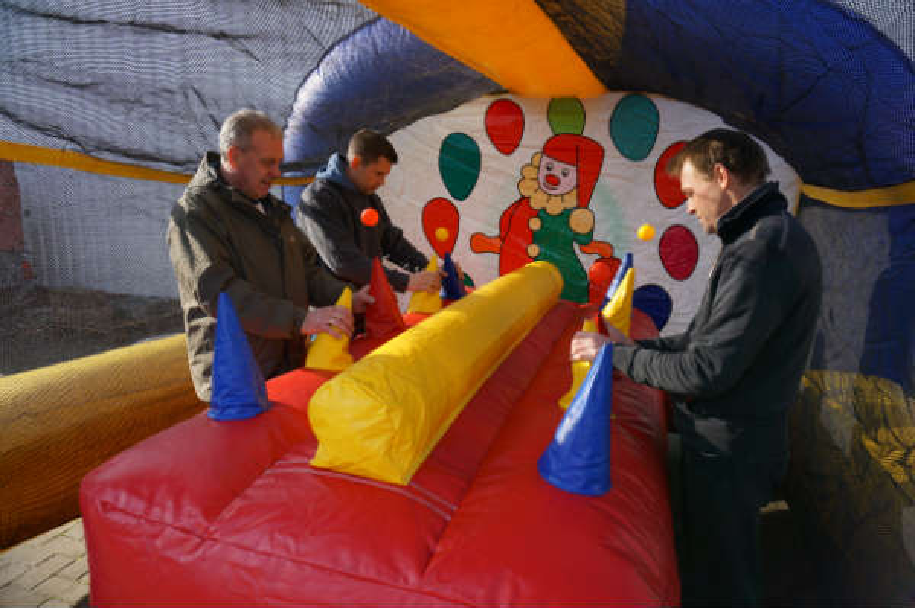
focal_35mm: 24
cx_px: 458
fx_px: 609
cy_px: 304
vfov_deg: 53.1
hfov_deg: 73.8
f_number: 4
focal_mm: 16
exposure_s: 1/200
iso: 100
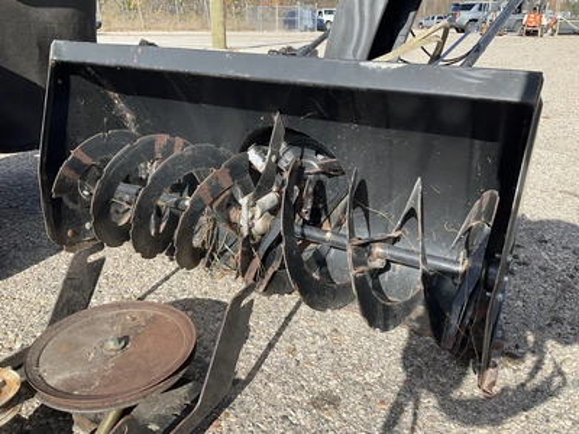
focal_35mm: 29
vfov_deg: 48.2
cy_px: 217
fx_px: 485
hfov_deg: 61.7
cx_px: 290
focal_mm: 3
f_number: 1.8
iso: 25
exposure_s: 1/1015
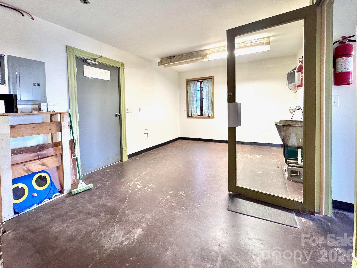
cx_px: 178
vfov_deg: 85.7
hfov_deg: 102.1
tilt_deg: -9.2
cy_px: 134
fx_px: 144
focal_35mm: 14
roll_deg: +2.9
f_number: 2.2
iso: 400
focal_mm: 2.22
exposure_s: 1/60
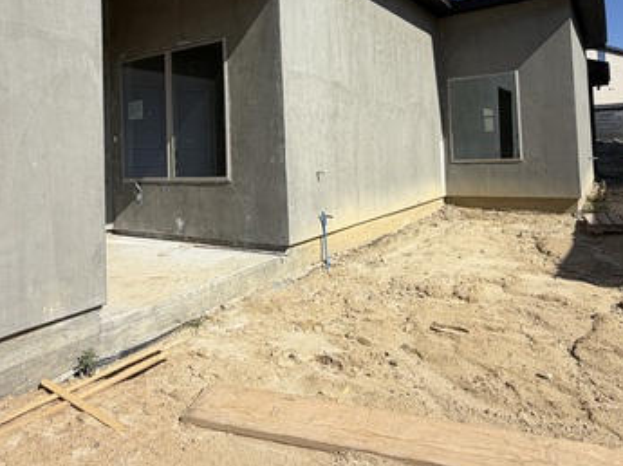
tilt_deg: +2.3
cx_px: 330
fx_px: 467
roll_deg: +2.5
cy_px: 134
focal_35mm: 26
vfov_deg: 51.4
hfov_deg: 67.3
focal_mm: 2.22
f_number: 2.2
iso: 20
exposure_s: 1/1087
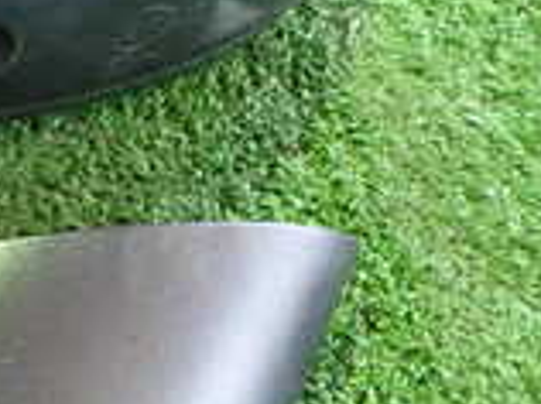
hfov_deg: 17.6
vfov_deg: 15.5
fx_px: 1482
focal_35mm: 95
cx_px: -370
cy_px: 120
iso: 800
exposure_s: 1/40
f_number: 2
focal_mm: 4.5
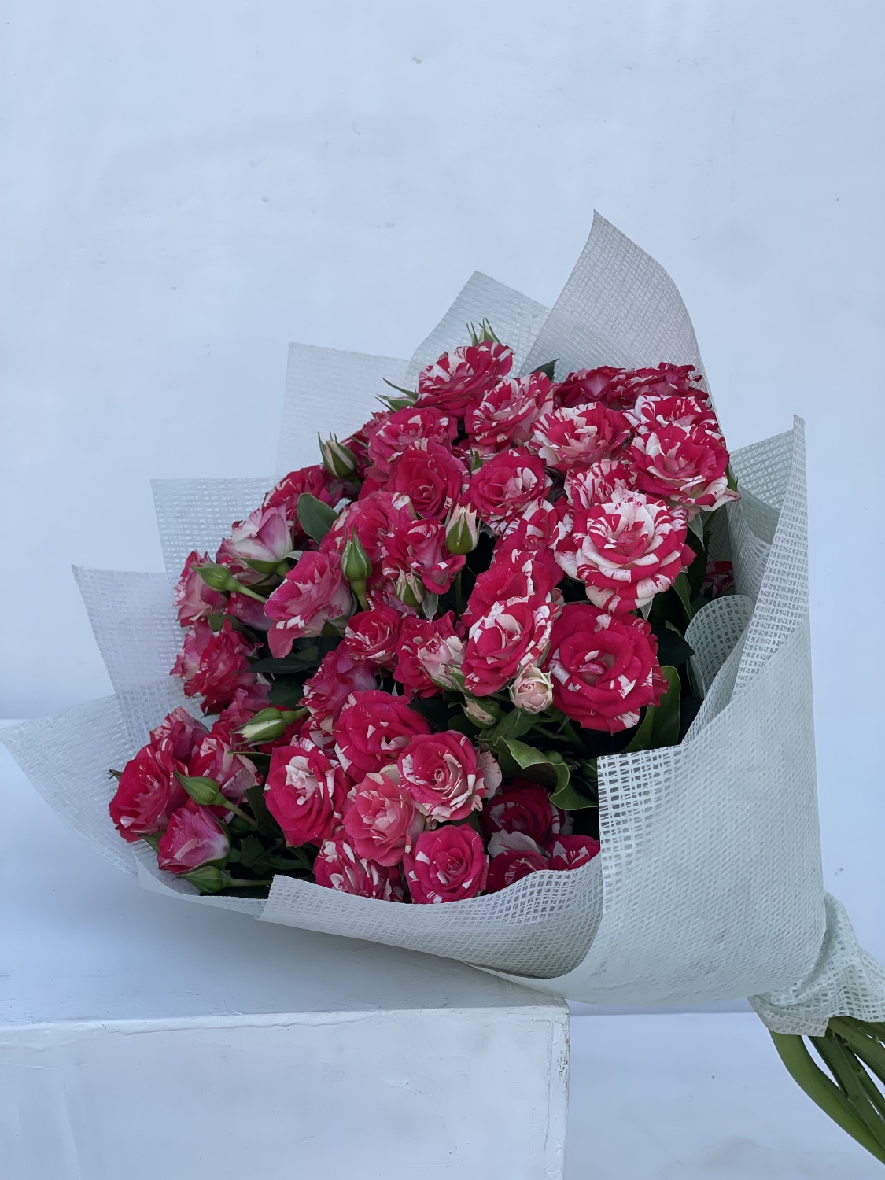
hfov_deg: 22.9
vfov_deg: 30.3
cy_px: 590
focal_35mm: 64
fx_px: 2182
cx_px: 442
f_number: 2.2
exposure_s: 1/168
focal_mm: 7.5
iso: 20
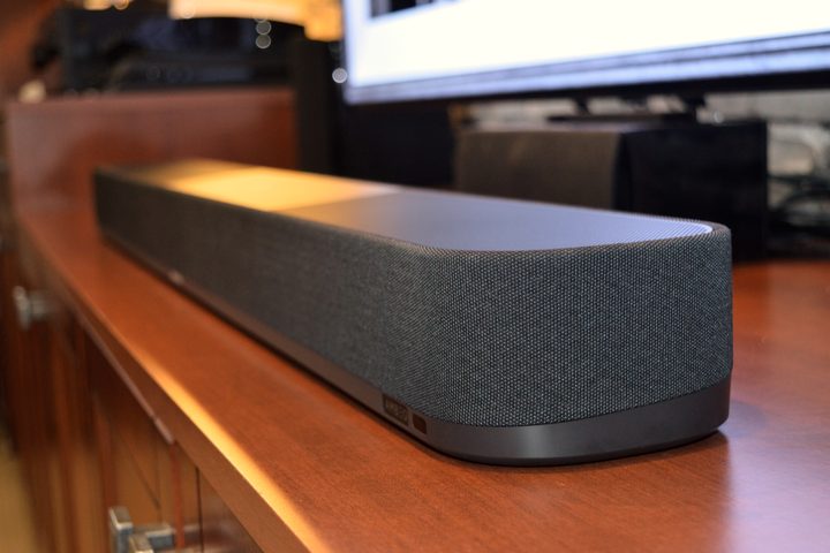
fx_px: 1107
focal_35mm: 48
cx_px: 415
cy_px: 276
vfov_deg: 28.1
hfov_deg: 41.1
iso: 800
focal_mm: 32
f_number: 4.5
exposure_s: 1/30
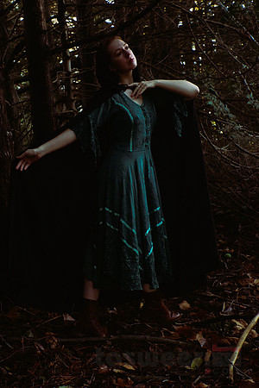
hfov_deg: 36.9
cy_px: 194
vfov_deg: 53.1
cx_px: 130
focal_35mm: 36
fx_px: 388
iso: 400
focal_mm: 24
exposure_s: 1/60
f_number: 5
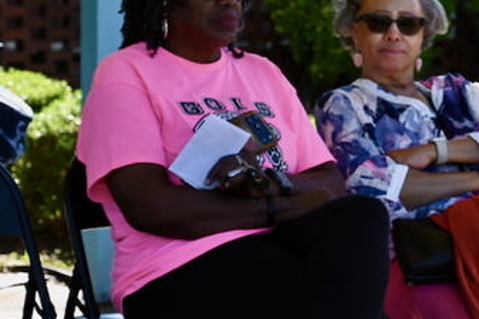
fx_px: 2831
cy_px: 108
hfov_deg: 9.4
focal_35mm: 213
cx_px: 675
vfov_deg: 6.4
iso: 125
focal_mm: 70
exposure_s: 1/250
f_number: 5.6
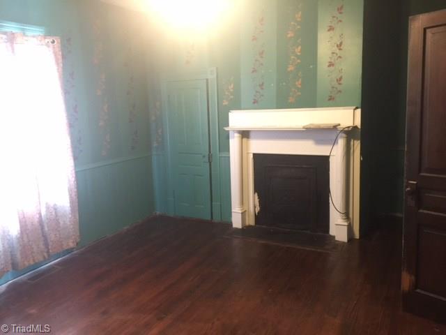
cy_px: 168
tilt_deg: -10.4
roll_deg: +0.3
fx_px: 374
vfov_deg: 48.2
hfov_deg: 61.7
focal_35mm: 29
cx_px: 223
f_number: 2.2
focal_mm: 4.15
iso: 80
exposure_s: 1/4
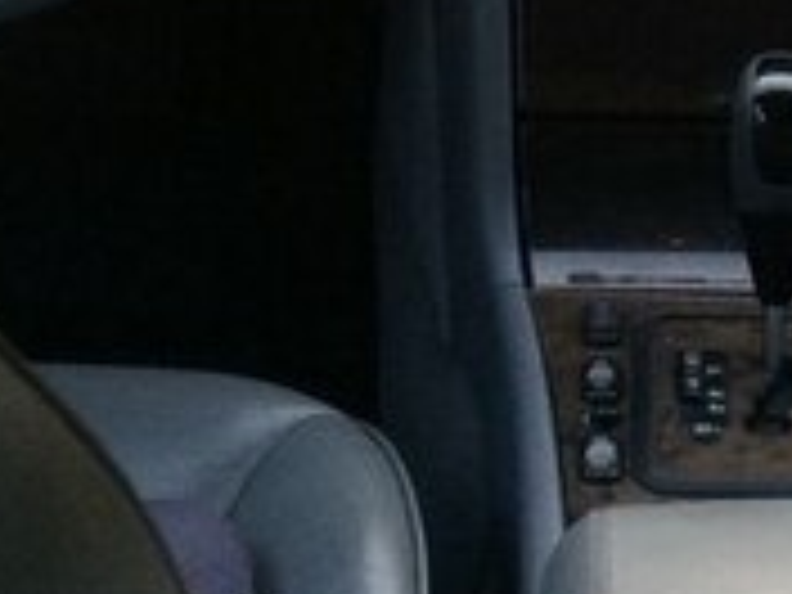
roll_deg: -0.5
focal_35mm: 109
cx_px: 662
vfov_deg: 12.7
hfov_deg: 17.9
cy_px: -385
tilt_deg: -15.5
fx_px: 2494
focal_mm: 4.15
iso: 64
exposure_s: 1/33
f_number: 2.2
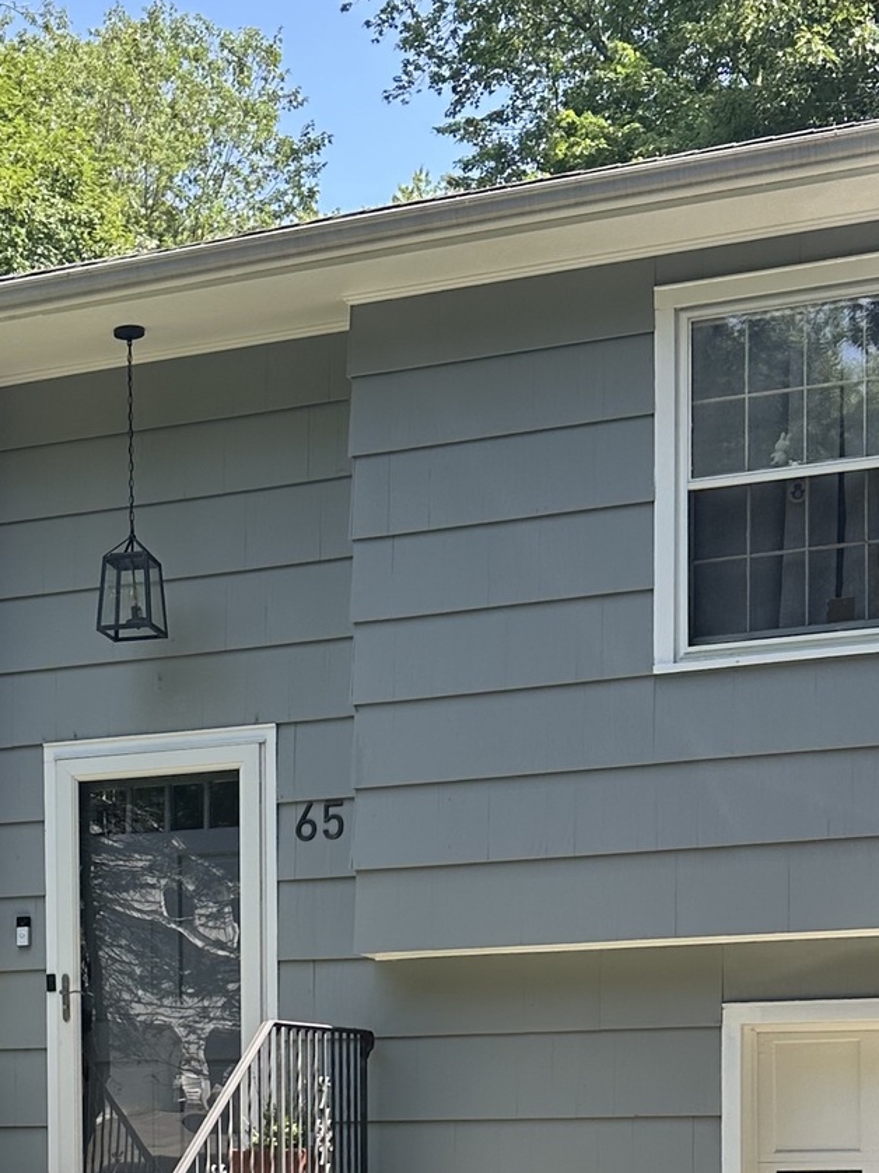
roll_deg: +0.4
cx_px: 83
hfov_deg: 21.7
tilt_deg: -0.2
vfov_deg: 27.8
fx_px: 2236
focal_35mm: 66
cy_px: 1144
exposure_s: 1/879
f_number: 1.78
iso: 80
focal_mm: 6.86
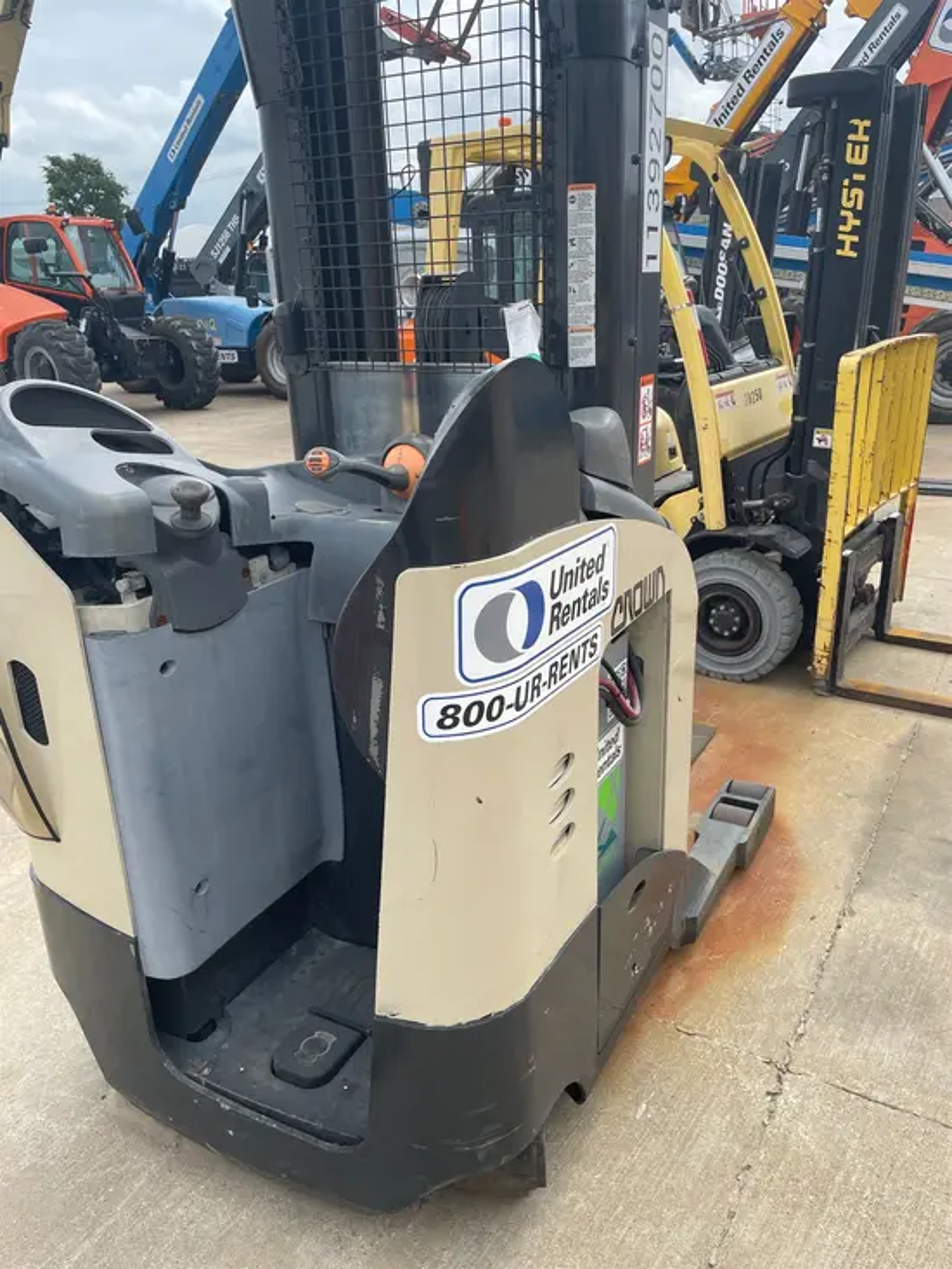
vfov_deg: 67.3
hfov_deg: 53.1
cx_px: 476
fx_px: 953
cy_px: 634
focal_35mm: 26
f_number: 1.6
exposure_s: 1/1689
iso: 32
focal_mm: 4.2
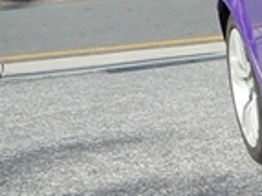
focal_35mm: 140
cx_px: 683
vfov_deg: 10.6
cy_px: 154
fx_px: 1059
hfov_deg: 11.1
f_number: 3.7
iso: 80
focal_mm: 4.5
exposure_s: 1/400
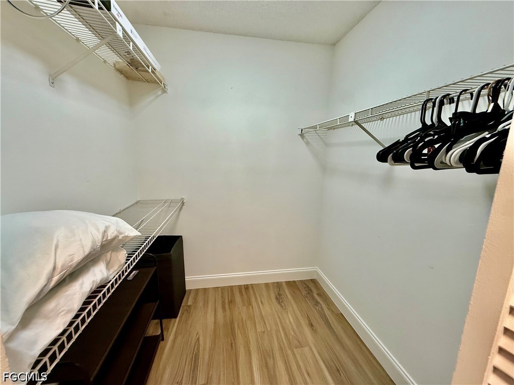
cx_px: 257
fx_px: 208
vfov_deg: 85.7
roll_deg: -1.0
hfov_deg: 102.1
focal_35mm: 14
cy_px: 192
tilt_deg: -11.0
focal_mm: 2.22
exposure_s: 1/120
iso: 200
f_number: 2.2
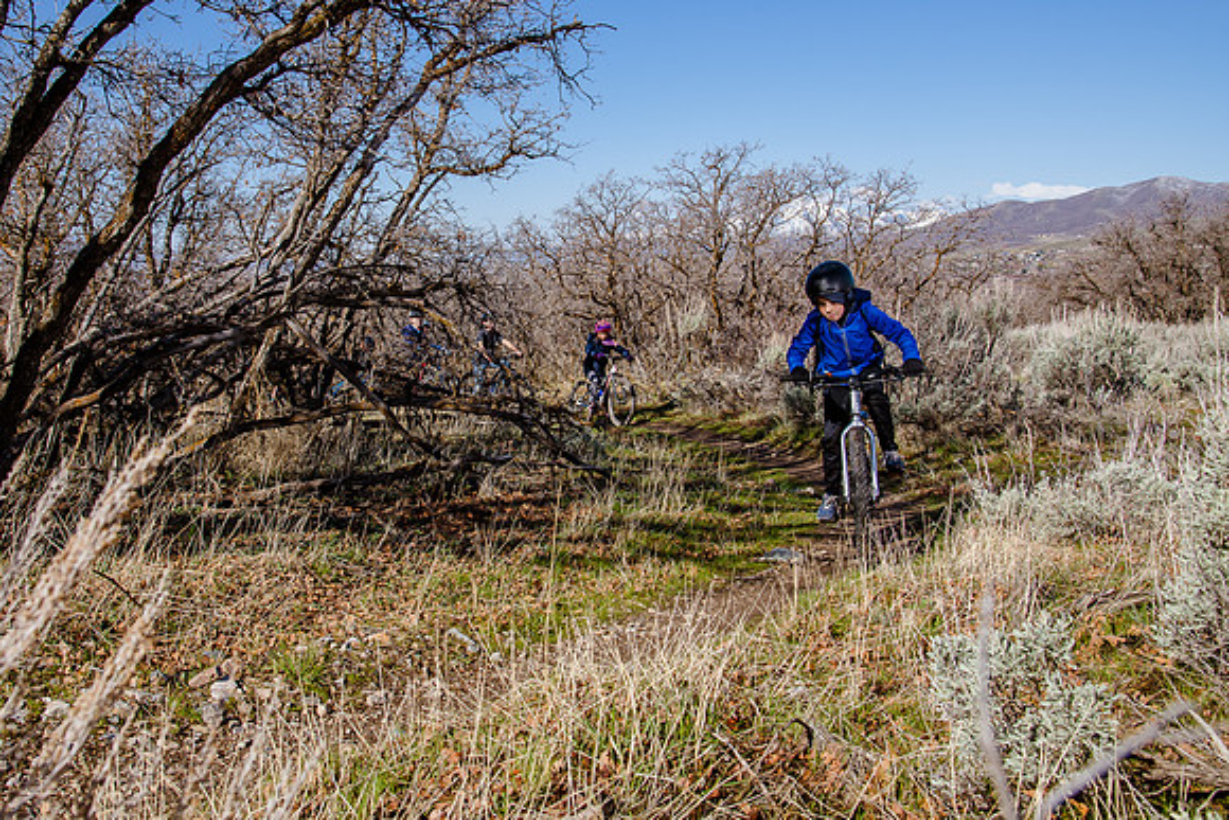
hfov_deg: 48.0
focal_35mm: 40
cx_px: 522
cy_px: 363
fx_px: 1376
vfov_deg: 33.2
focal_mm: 35
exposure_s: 1/250
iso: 200
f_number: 10
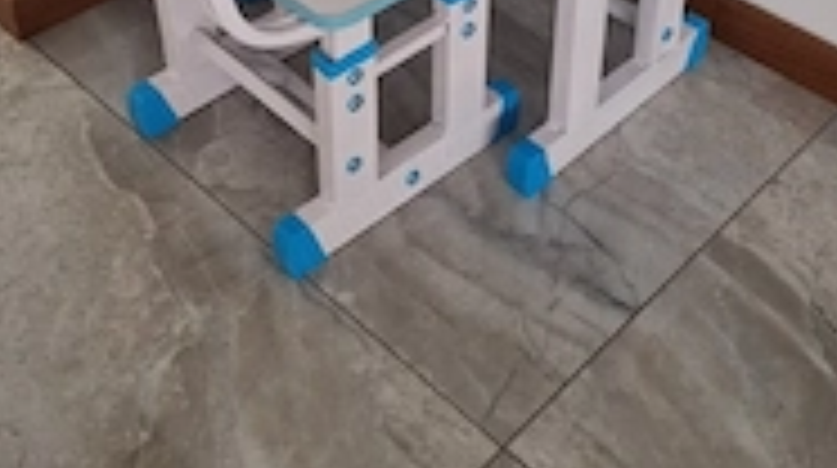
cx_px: 490
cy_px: -108
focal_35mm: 54
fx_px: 1197
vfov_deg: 20.5
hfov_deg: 38.4
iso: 400
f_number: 1.8
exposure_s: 1/25
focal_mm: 5.54
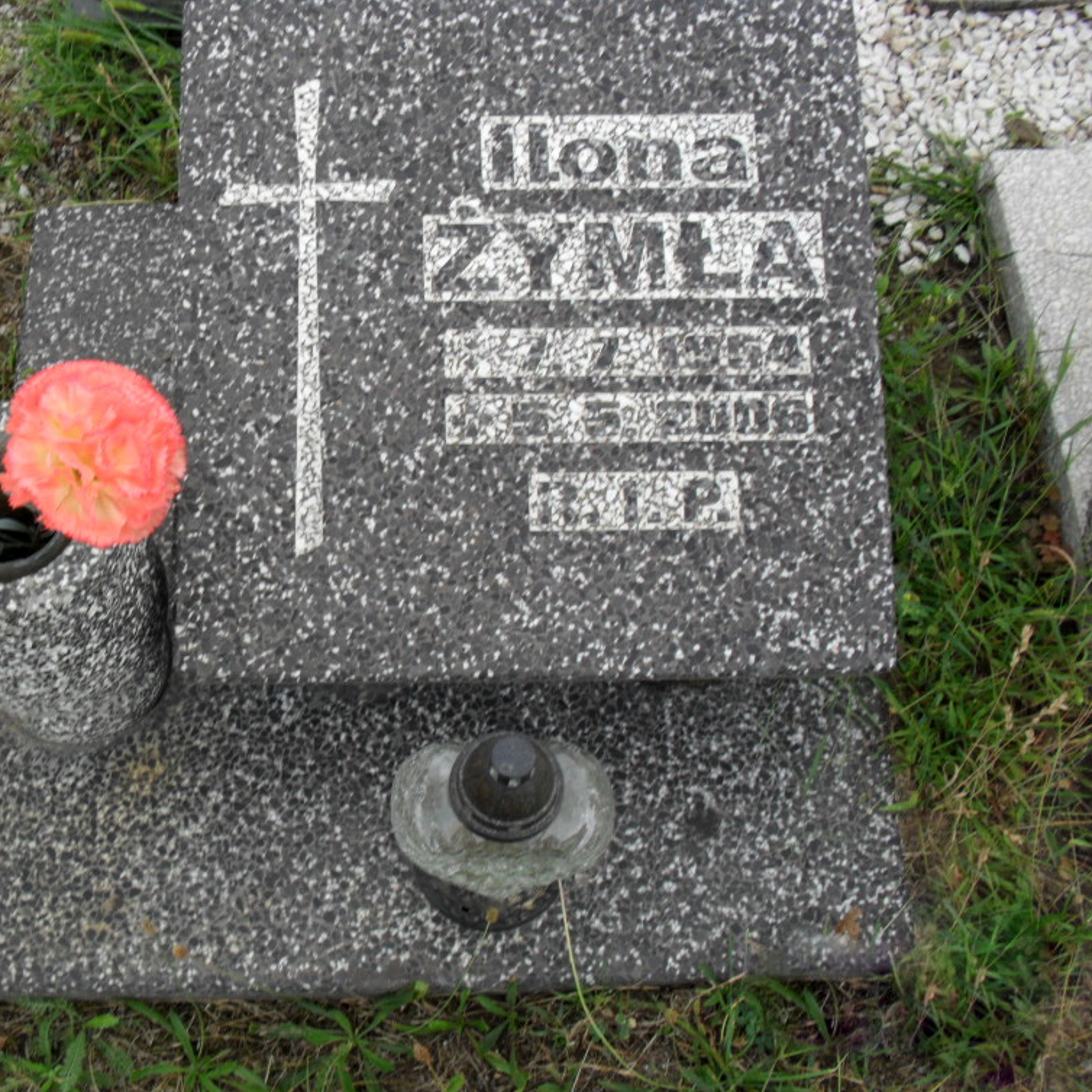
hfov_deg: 39.5
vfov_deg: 40.0
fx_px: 1499
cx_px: 353
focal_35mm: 42
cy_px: 547
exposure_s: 1/250
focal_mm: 6.3
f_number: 3.2
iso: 100
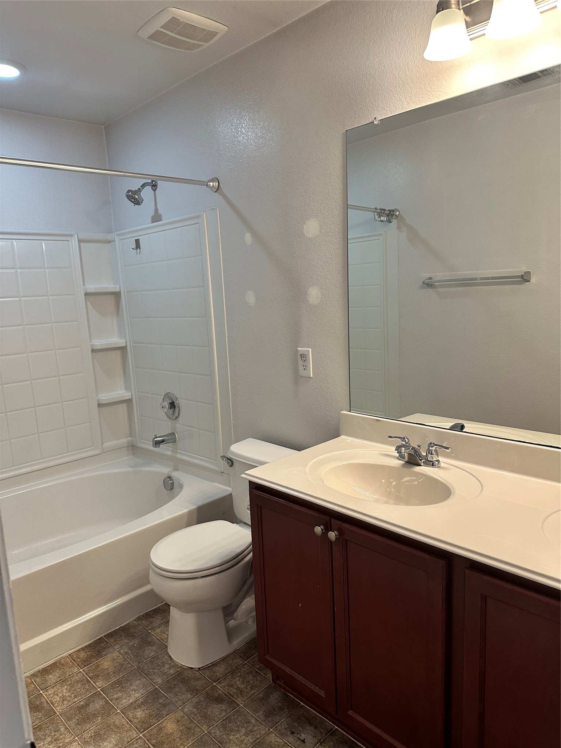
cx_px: 280
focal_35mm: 24
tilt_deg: -8.7
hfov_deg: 56.8
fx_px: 519
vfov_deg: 71.6
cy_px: 374
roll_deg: +1.4
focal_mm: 6.86
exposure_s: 1/120
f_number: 1.78
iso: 200
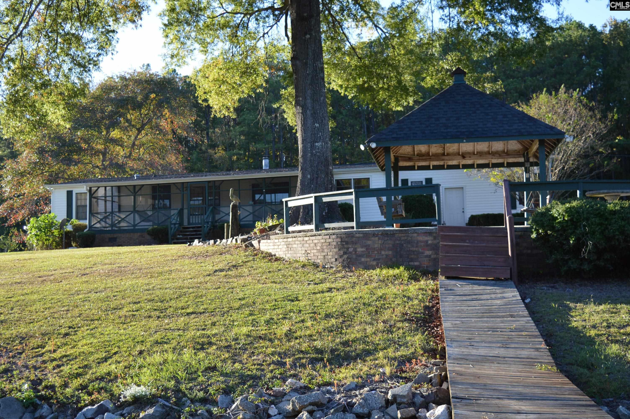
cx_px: 315
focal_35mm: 46
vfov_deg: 28.9
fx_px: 813
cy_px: 210
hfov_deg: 42.4
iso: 100
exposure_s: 1/125
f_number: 5.6
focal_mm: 31
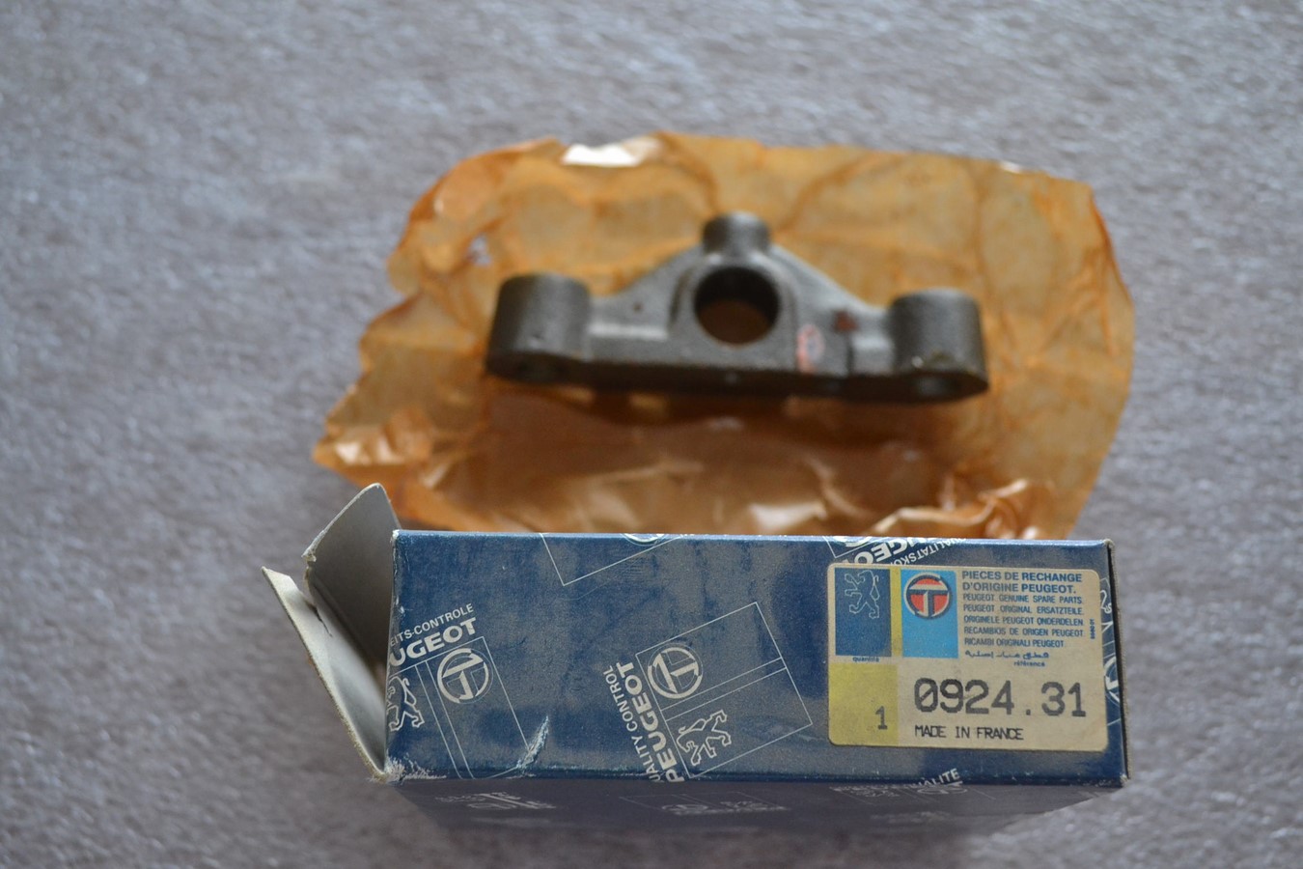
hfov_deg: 41.1
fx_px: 1737
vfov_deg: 28.1
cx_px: 652
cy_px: 434
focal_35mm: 48
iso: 1250
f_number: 4.8
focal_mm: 32
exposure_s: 1/60
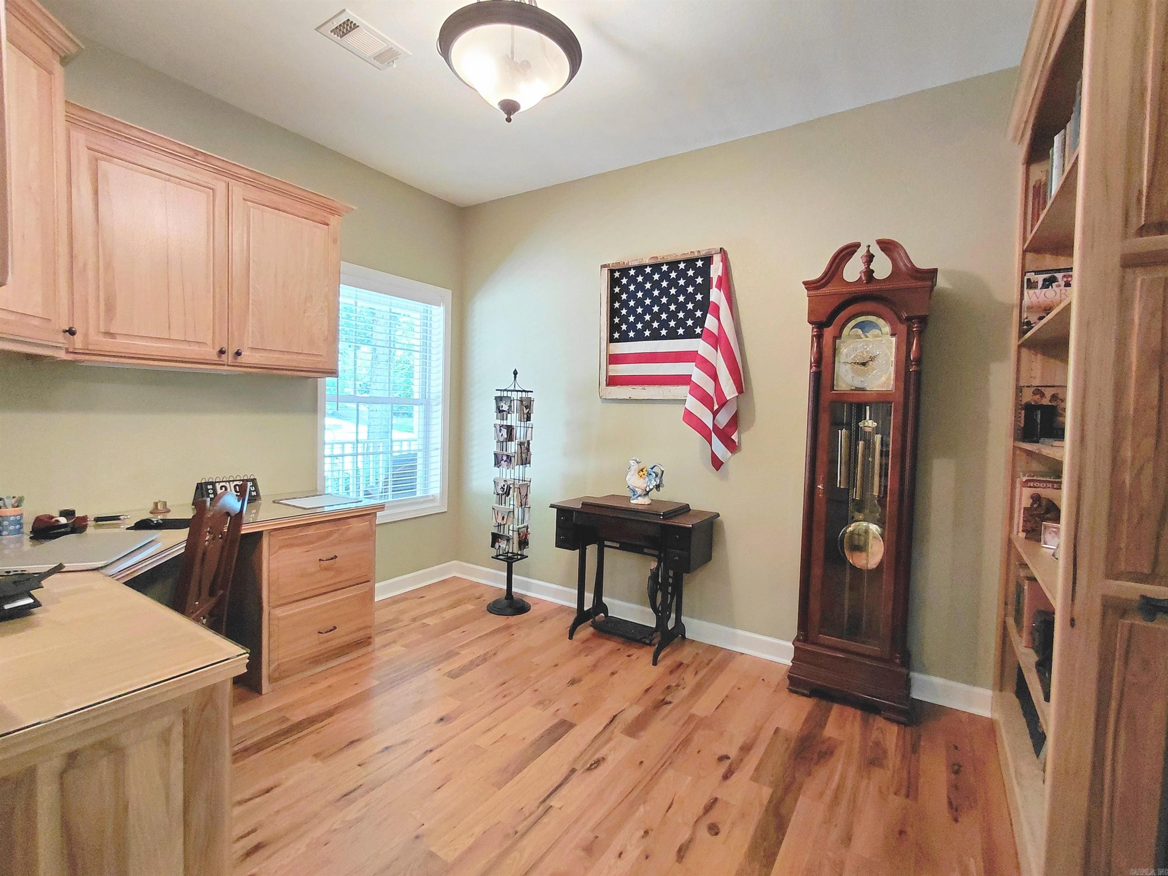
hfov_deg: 94.5
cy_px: 438
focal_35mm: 16
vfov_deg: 78.1
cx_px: 584
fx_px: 540
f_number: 2.2
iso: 200
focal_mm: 1.64
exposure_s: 1/60
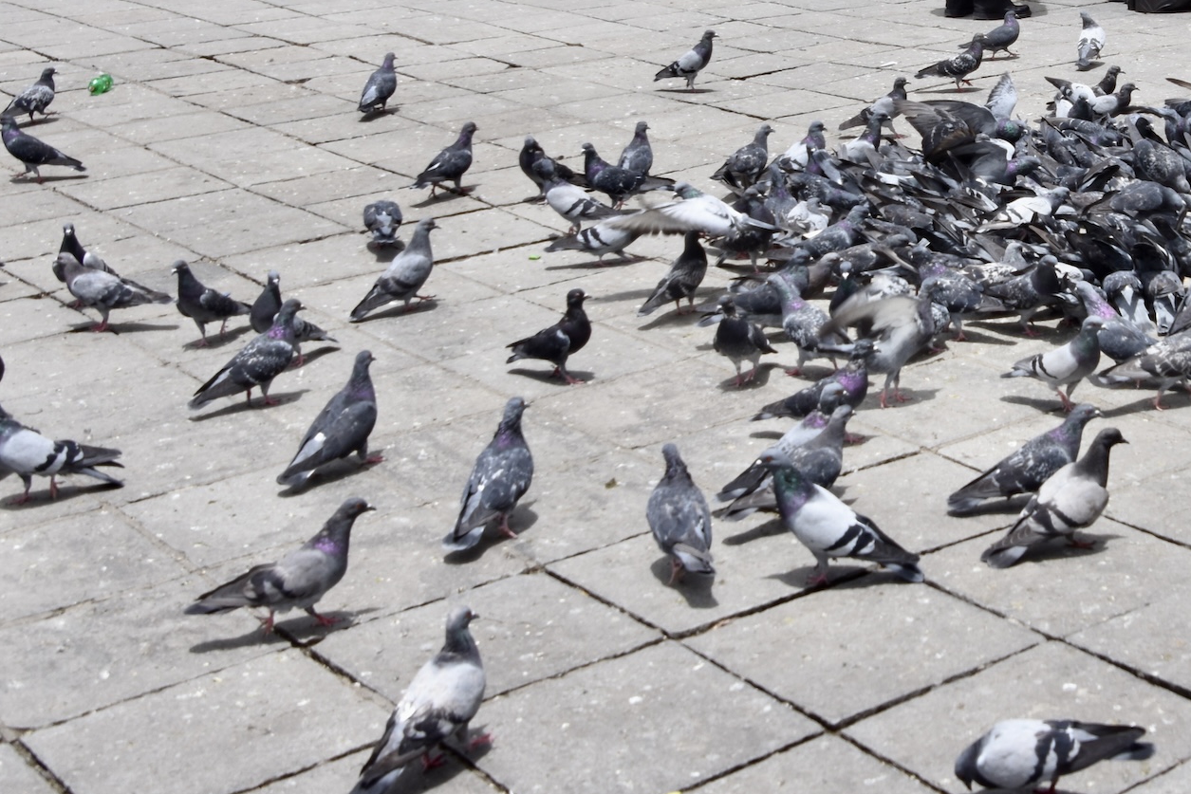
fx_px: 2182
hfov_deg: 29.6
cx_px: 1010
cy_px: 87
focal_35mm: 66
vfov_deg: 20.2
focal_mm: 23
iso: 180
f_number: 8
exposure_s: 1/500
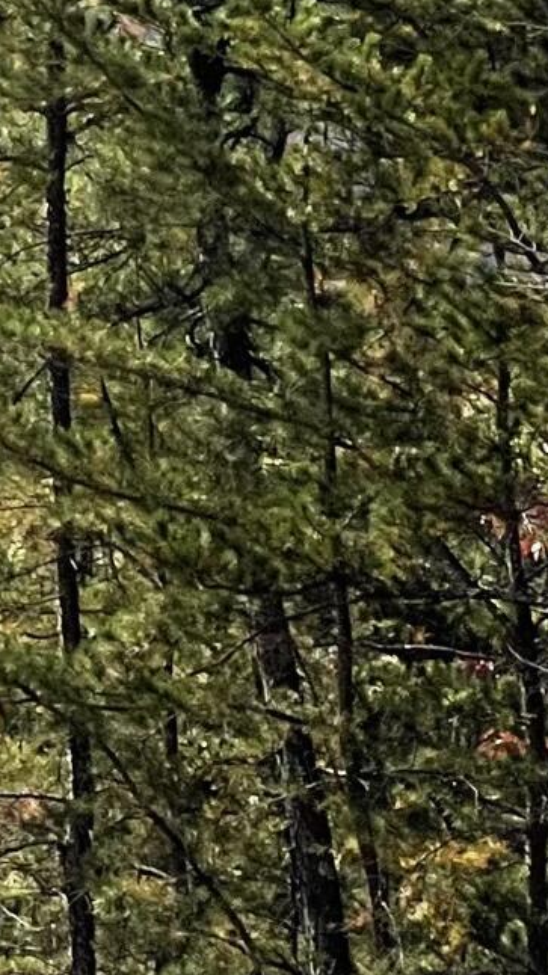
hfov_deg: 3.7
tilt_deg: +2.5
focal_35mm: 324
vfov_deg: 6.6
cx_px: -1008
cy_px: -560
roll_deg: -1.4
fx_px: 8376
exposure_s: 1/2016
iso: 20
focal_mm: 7.5
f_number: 2.2
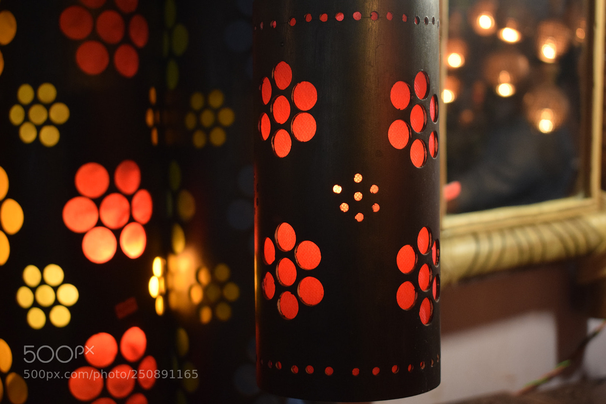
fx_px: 1010
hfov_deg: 33.4
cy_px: 202
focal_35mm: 60
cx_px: 303
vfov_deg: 22.6
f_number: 5
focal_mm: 40
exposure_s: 1/60
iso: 1600
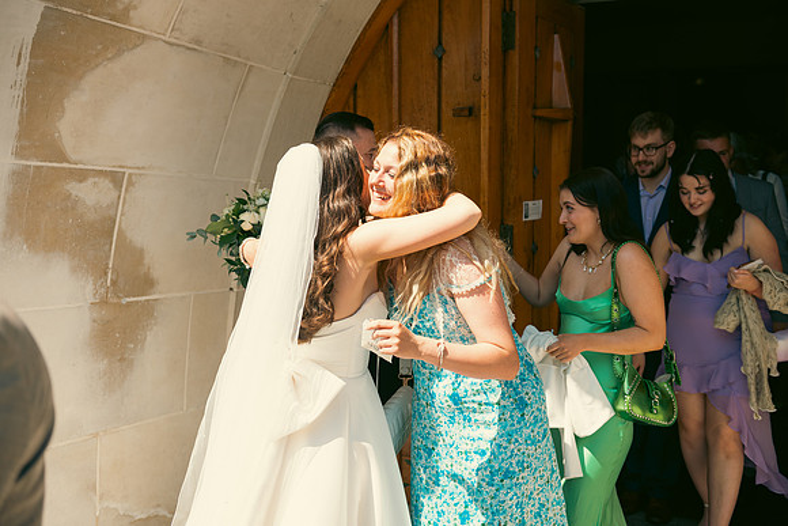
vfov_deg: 33.4
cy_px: 263
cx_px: 394
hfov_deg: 48.4
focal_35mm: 40
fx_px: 876
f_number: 3.5
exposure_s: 1/640
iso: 100
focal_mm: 40
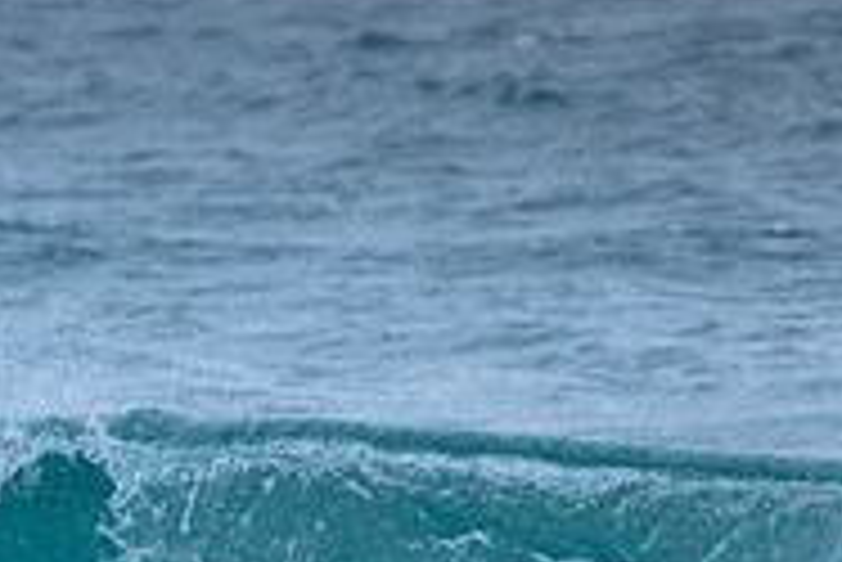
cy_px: 649
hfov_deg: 1.2
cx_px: -243
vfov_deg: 0.8
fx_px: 40001
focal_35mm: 1709
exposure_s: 1/2000
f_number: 5.6
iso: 400
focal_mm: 400
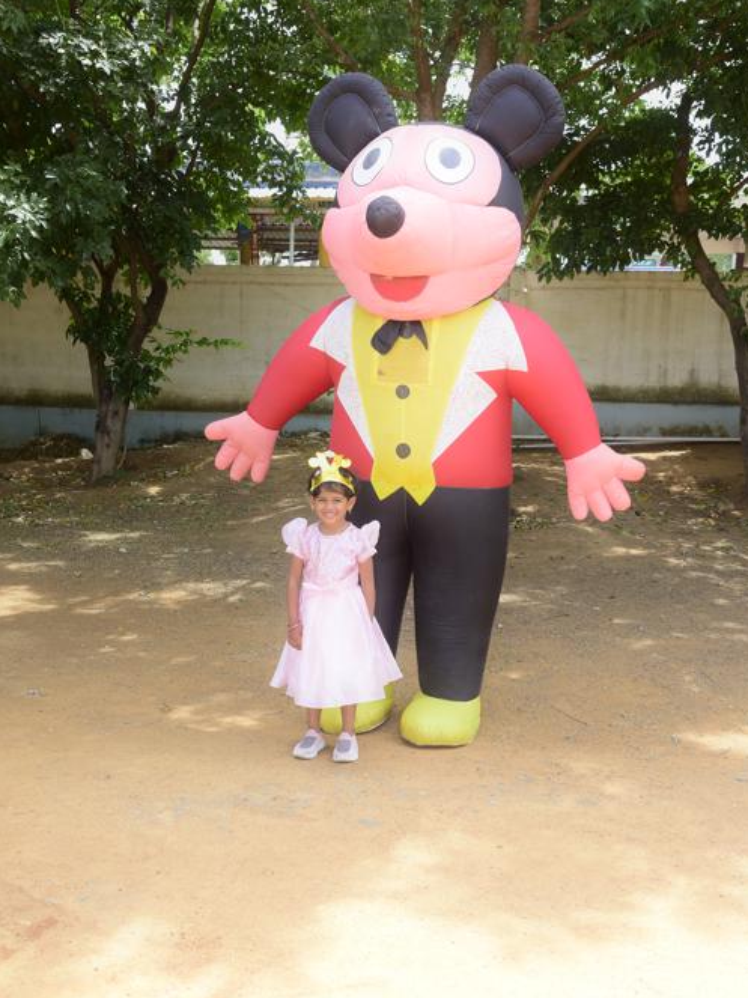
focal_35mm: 39
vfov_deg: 47.9
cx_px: 382
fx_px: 1124
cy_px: 518
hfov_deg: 36.8
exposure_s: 1/125
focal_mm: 35
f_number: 8
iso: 400
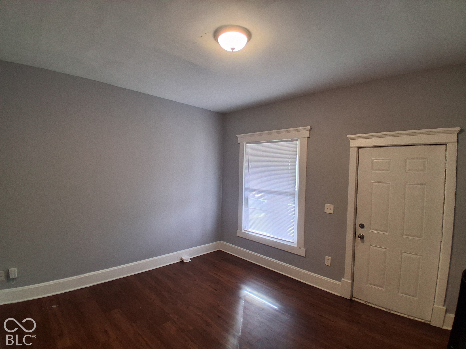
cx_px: 233
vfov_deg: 74.7
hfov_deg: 91.0
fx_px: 229
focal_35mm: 17
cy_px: 174
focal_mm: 1.4
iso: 125
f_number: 2.2
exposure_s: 1/40
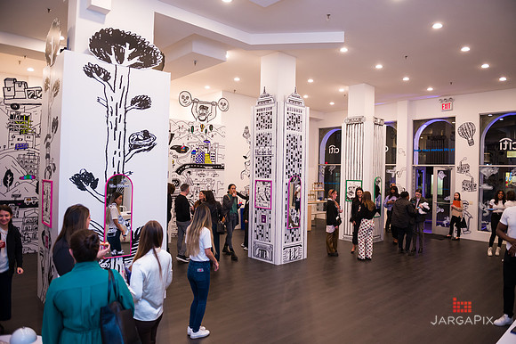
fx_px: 344
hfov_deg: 73.8
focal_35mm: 24
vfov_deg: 53.1
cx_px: 258
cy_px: 172
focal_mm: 24
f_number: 3.2
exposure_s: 1/200
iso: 1600
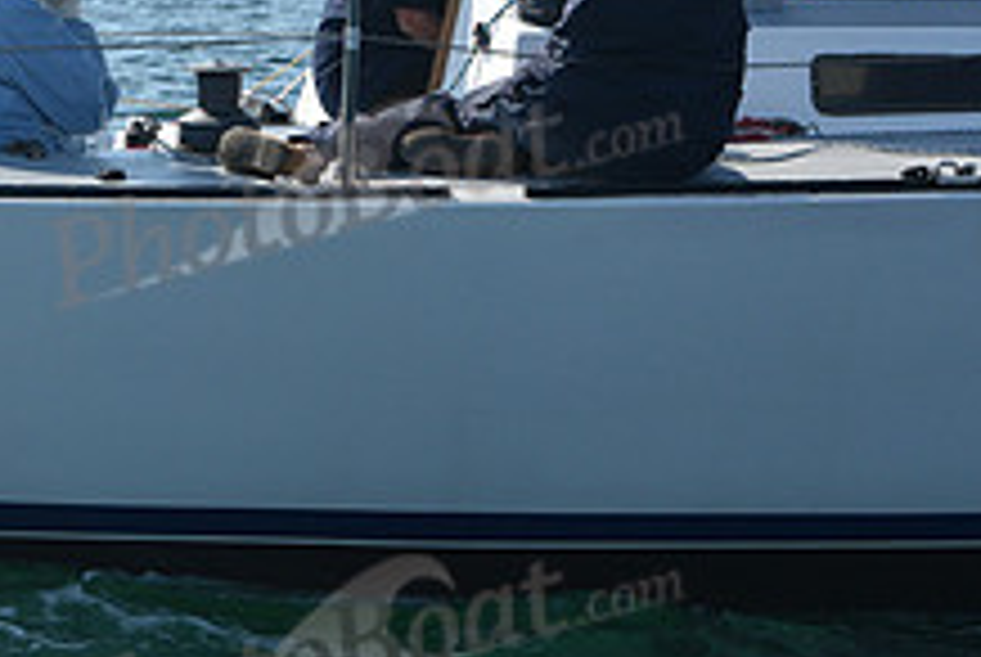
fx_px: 5075
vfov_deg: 7.4
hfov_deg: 10.9
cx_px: -180
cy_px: 20
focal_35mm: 186
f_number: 10
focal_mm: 70
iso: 320
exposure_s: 1/1000
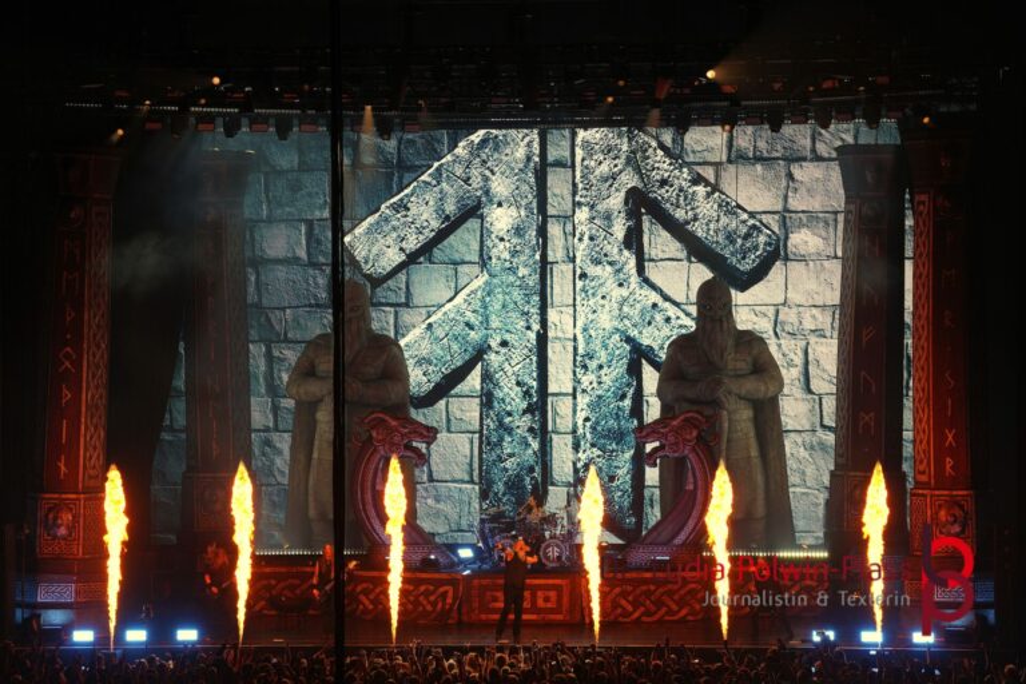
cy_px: 342
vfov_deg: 9.5
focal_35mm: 144
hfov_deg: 14.3
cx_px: 513
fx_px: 4104
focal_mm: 96
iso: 320
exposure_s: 1/160
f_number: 5.6
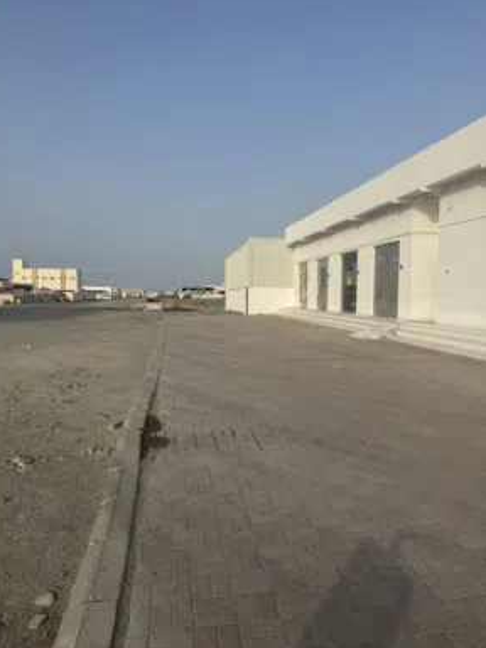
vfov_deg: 69.4
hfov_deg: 54.9
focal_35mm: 25
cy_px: 329
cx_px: 235
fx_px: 468
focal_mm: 6.76
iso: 80
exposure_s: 1/5348
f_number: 1.78
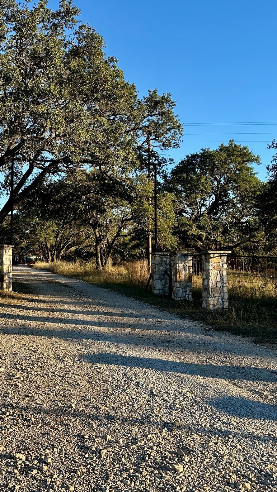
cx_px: 33
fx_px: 509
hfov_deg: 29.3
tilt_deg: +3.8
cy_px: 234
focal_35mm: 39
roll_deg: +0.6
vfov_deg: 51.6
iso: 80
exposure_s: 1/1241
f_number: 1.78
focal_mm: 6.86
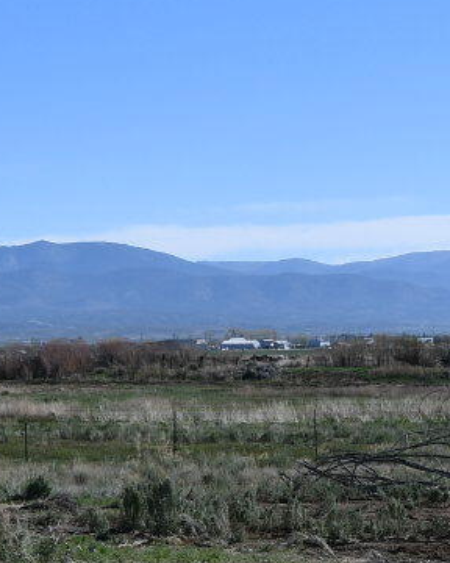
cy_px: 396
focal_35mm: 152
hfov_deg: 10.0
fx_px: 2530
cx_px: -58
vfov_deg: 12.7
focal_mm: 24
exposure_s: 1/320
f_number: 9
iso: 100
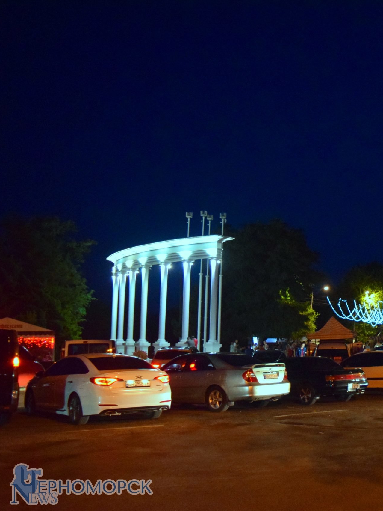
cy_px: 256
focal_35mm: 39
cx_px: 381
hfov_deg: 33.7
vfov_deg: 47.9
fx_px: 575
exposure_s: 1/50
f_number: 3.5
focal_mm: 18
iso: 6400
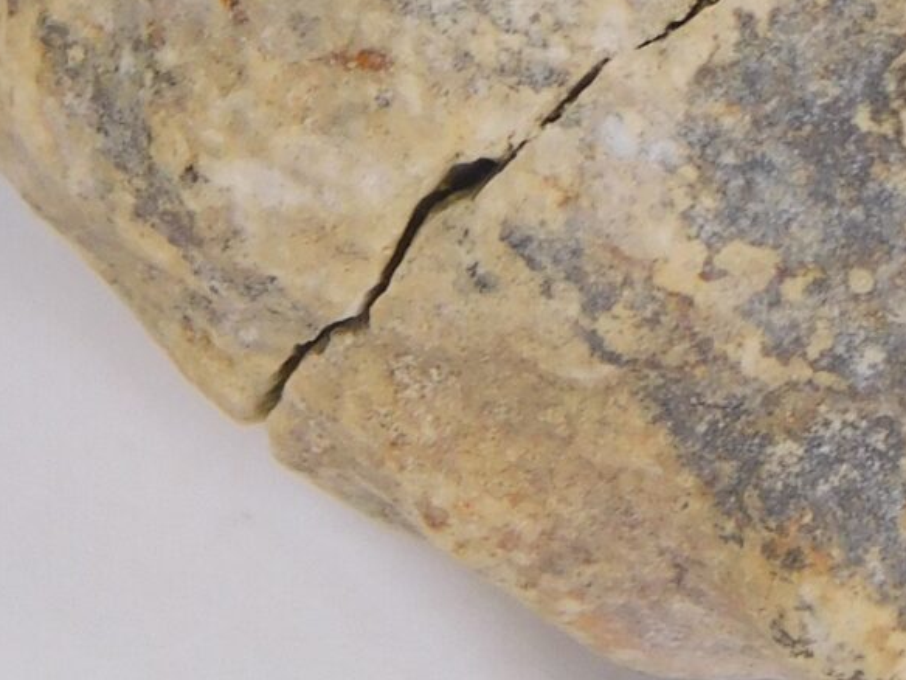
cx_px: 839
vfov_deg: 1.8
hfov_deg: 2.5
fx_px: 21122
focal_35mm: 807
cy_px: -782
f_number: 5.4
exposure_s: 1/100
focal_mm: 32.7
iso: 125
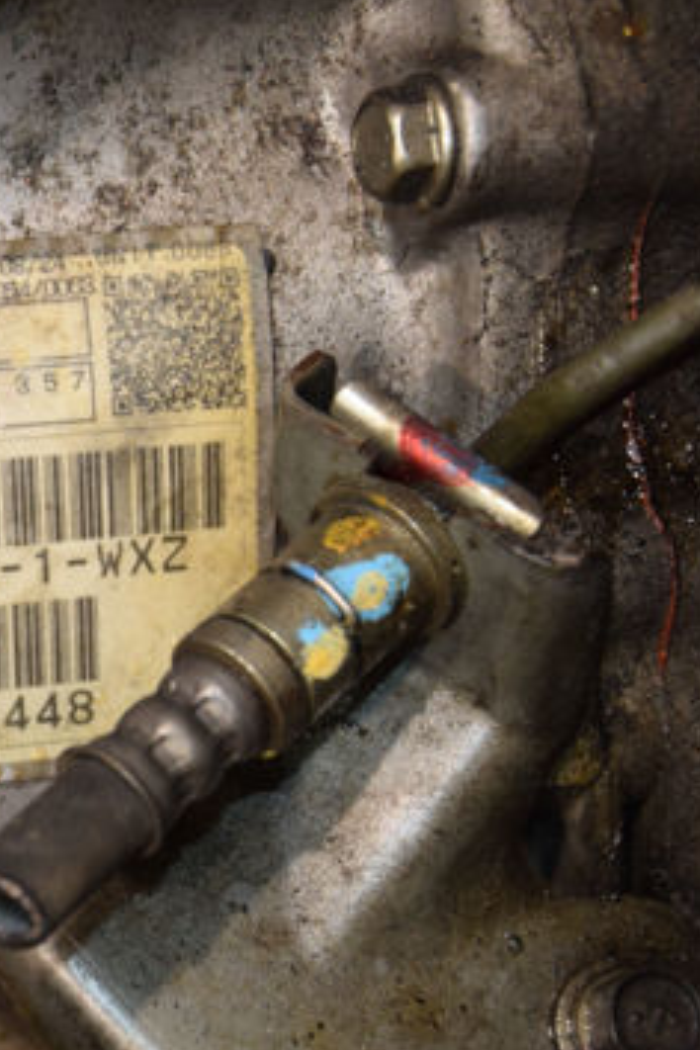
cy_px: 620
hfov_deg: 9.6
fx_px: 4112
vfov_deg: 14.5
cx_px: -113
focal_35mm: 141
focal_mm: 52
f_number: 5
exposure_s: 1/60
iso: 800
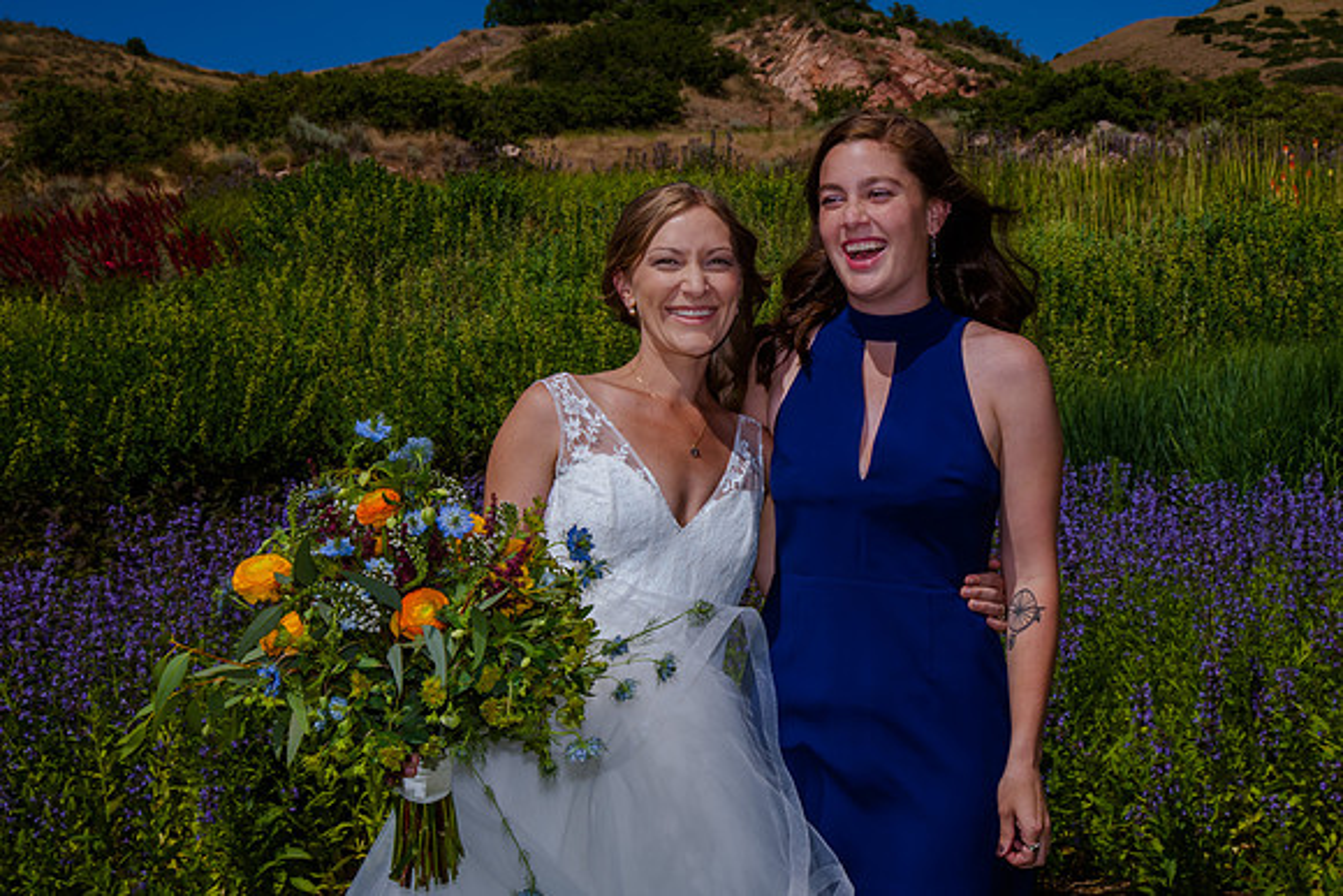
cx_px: 794
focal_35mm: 69
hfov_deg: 29.3
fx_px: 2559
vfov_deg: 19.8
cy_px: 366
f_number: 16
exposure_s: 1/200
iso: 200
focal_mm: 58
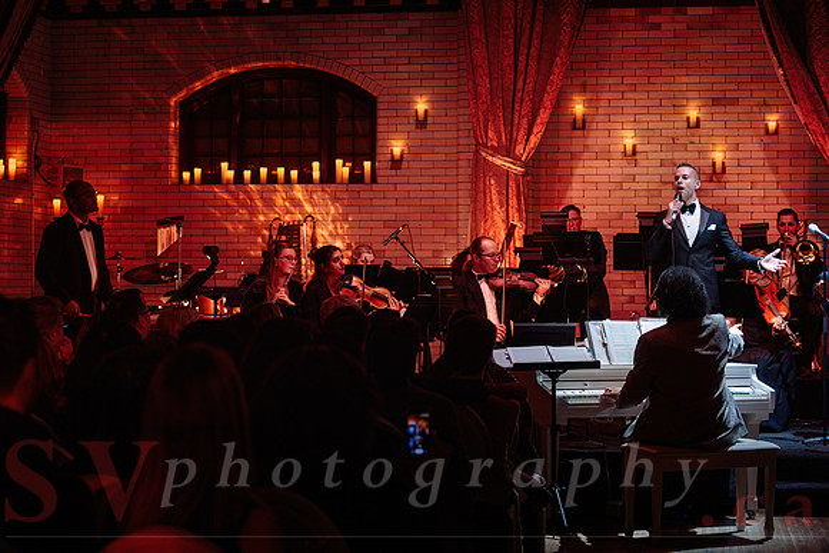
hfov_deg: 28.0
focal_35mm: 72
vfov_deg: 18.9
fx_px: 1664
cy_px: 276
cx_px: 414
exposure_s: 1/80
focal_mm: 70
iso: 2000
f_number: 3.5
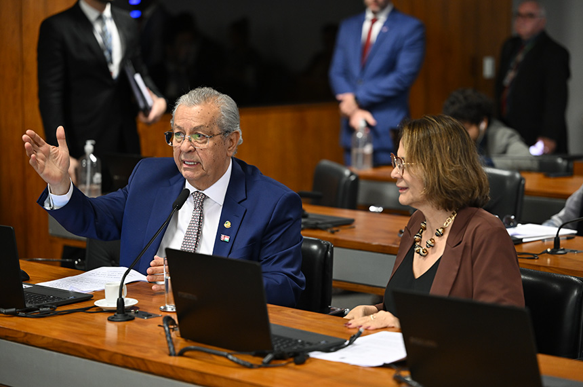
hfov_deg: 20.4
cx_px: 292
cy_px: 194
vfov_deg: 13.6
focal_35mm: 100
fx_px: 1616
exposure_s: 1/100
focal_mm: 100
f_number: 2.8
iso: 1600
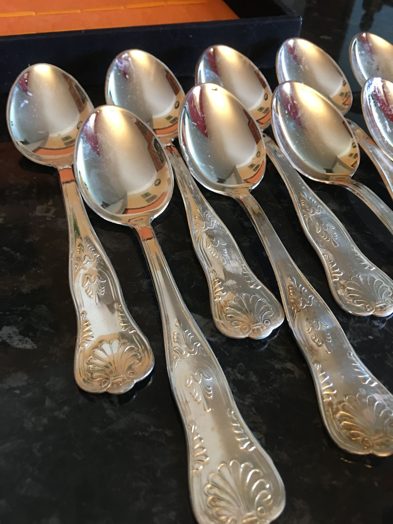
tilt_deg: -47.5
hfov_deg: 48.2
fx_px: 439
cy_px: 262
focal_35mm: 29
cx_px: 196
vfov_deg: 61.7
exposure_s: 1/10
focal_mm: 4.15
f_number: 2.2
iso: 100
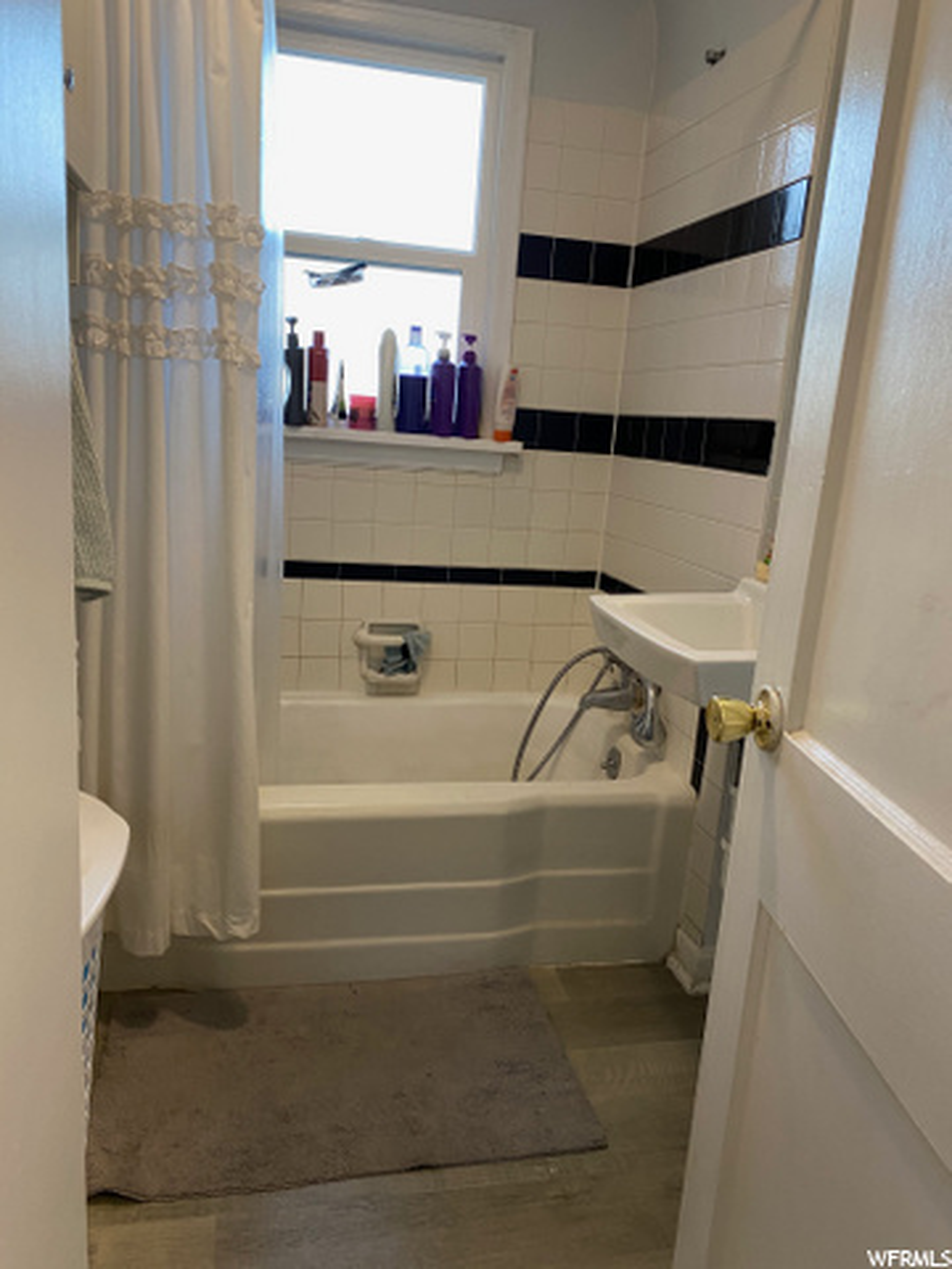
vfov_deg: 67.3
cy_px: 634
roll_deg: -4.4
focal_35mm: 26
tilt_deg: -11.8
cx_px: 476
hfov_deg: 53.1
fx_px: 953
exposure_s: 1/60
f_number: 1.8
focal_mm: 4.25
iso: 160
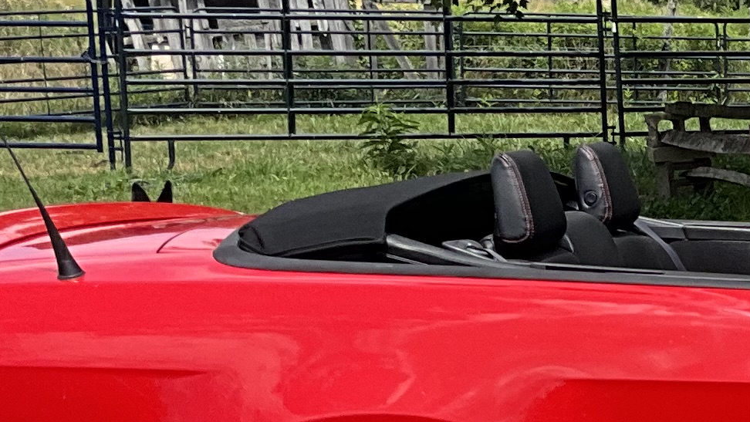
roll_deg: +0.0
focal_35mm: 131
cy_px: 410
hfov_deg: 14.9
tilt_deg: -7.6
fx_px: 2605
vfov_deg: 9.2
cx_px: 1210
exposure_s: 1/1490
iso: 25
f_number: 1.8
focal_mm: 3
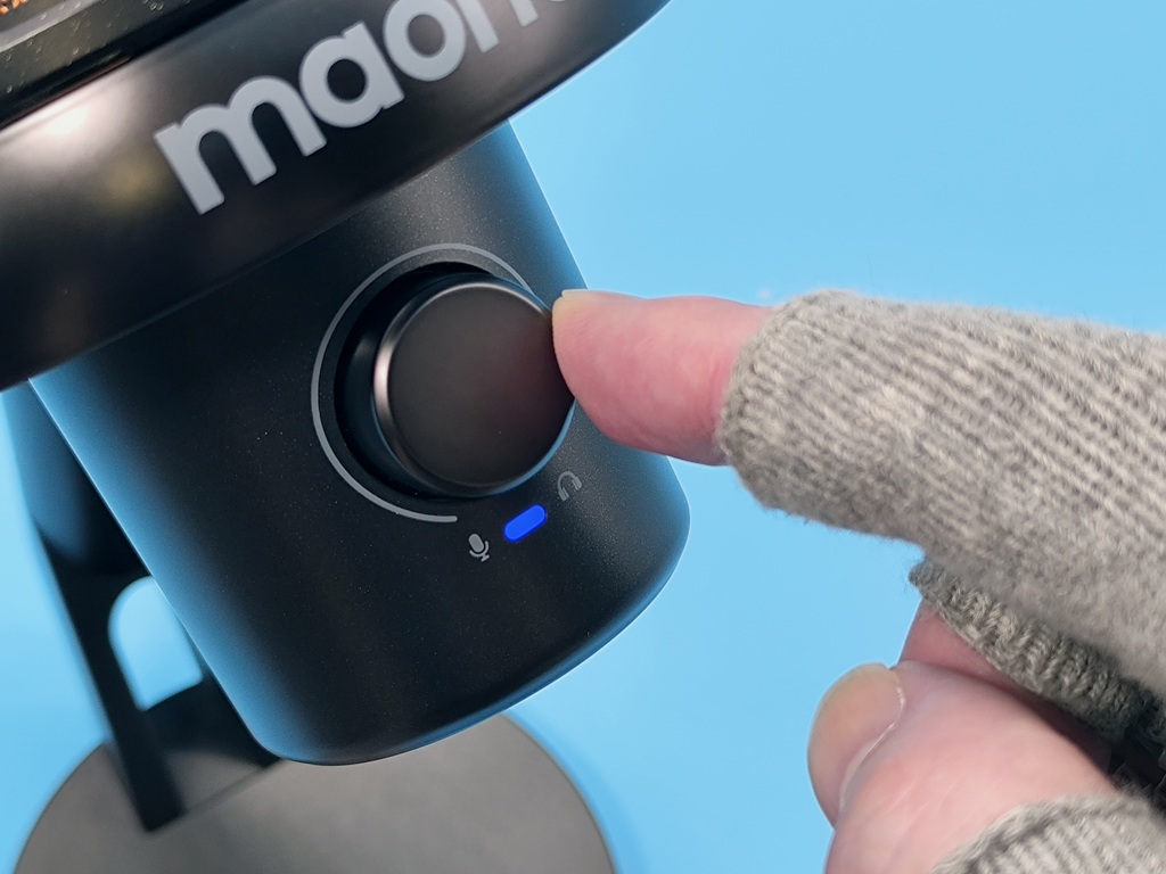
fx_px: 2257
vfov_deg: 21.9
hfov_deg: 29.0
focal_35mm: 67
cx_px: 583
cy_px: 437
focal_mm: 6.14
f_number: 1.65
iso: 320
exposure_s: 1/100
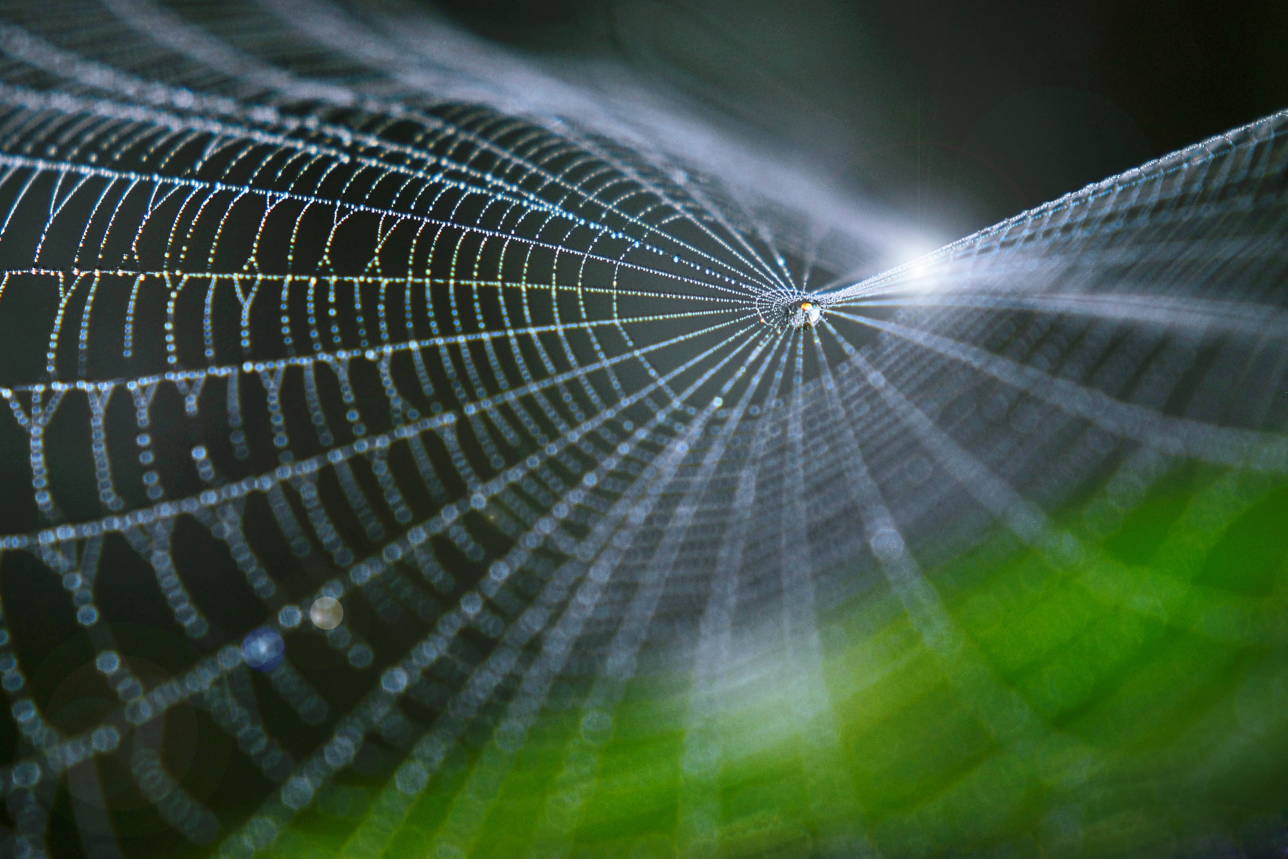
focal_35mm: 75
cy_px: 430
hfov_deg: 27.0
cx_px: 644
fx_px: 2683
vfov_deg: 18.2
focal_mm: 50
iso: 400
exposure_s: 1/250
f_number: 5.6
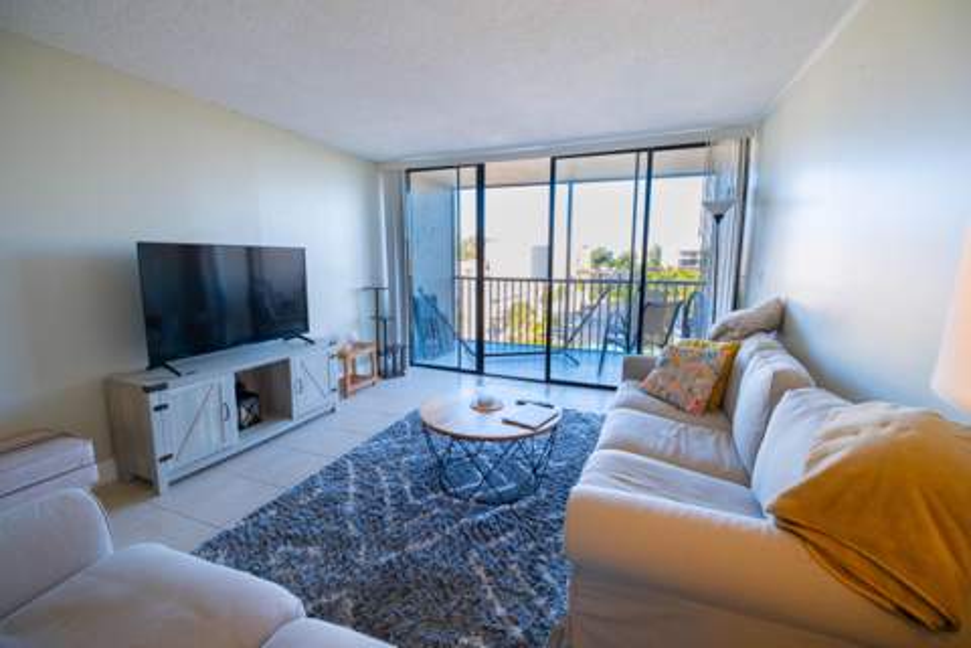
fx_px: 432
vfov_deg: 73.7
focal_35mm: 16
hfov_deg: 96.7
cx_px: 486
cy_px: 324
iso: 400
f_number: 4
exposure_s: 1/125
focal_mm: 10.5
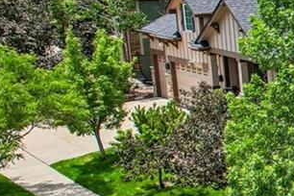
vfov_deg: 11.9
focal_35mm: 115
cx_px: 719
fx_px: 939
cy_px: 110
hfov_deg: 13.1
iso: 100
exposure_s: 1/320
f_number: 2.8
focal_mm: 8.4
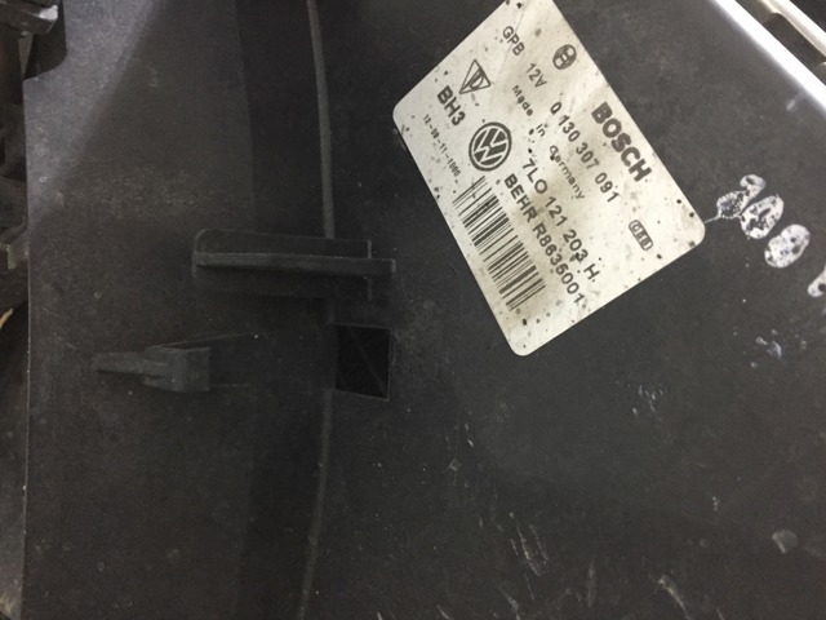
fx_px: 692
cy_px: 310
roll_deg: -44.0
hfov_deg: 61.7
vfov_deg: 48.2
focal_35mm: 29
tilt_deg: -31.1
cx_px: 413
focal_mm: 4.15
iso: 250
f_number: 2.2
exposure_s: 1/33
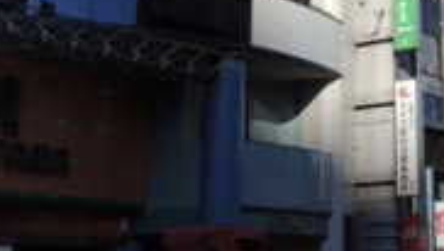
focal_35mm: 86
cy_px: -154
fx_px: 1014
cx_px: 381
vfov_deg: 13.2
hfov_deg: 24.2
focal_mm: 5.3
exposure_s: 1/1250
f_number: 3.1
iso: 100
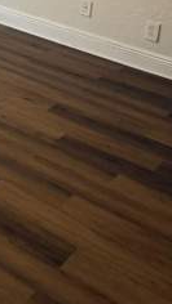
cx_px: -118
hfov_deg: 15.2
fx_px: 575
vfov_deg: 26.3
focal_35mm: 71
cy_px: -67
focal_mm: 6.76
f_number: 1.78
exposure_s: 1/60
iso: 320
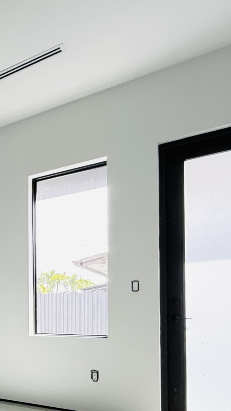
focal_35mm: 34
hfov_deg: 25.0
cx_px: -129
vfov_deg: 55.1
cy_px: 312
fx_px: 370
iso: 200
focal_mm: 2.22
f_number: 2.2
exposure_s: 1/99
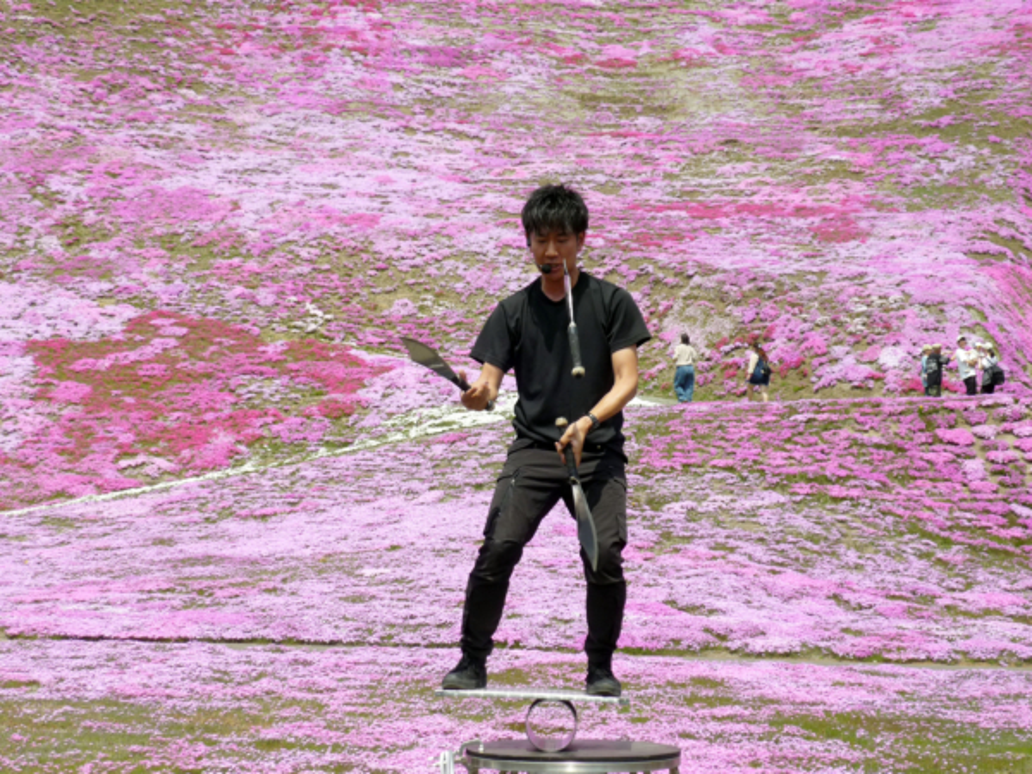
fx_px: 2117
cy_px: 387
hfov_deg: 27.4
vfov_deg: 20.7
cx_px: 516
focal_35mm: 71
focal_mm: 11.7
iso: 100
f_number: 4
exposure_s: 1/640
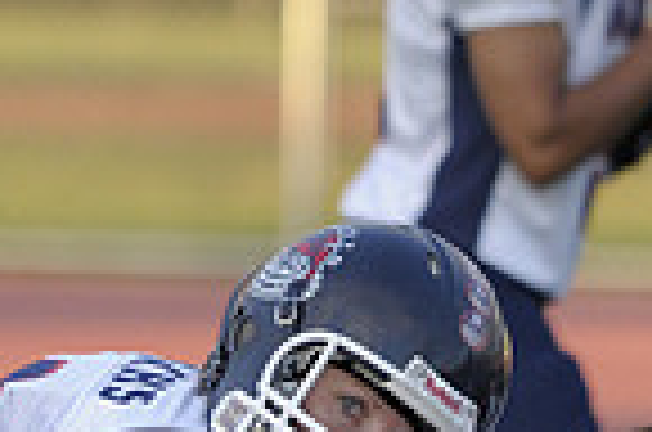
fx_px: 25372
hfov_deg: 1.5
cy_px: 392
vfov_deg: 1.0
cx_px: 324
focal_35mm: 1404
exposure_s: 1/1000
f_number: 6
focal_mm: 350
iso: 2200
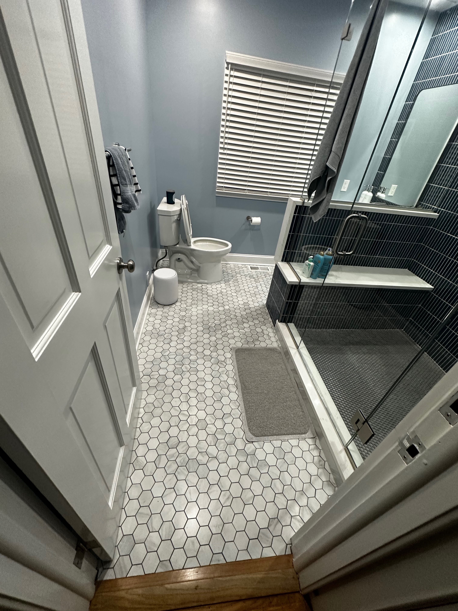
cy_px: 306
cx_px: 229
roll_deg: -7.2
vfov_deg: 102.1
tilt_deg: -33.1
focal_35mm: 14
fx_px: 247
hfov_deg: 85.7
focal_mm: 2.22
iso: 250
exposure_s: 1/60
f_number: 2.2
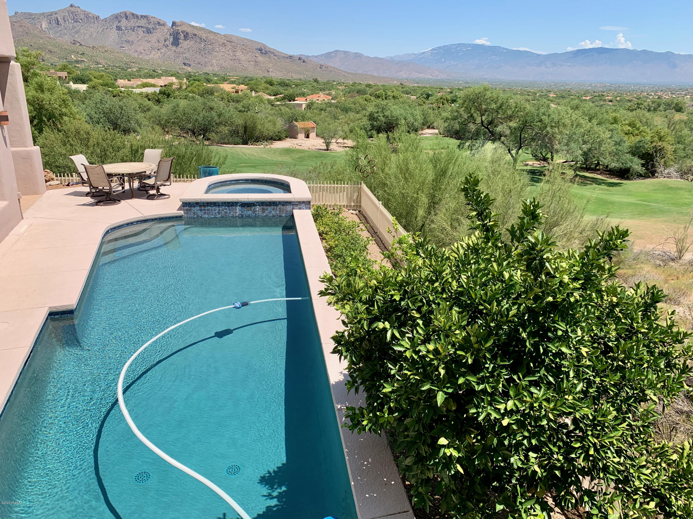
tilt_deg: -18.2
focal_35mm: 26
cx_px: 346
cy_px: 260
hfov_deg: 67.3
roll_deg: -1.1
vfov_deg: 53.1
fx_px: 521
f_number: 1.8
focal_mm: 4.25
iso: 25
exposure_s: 1/1992
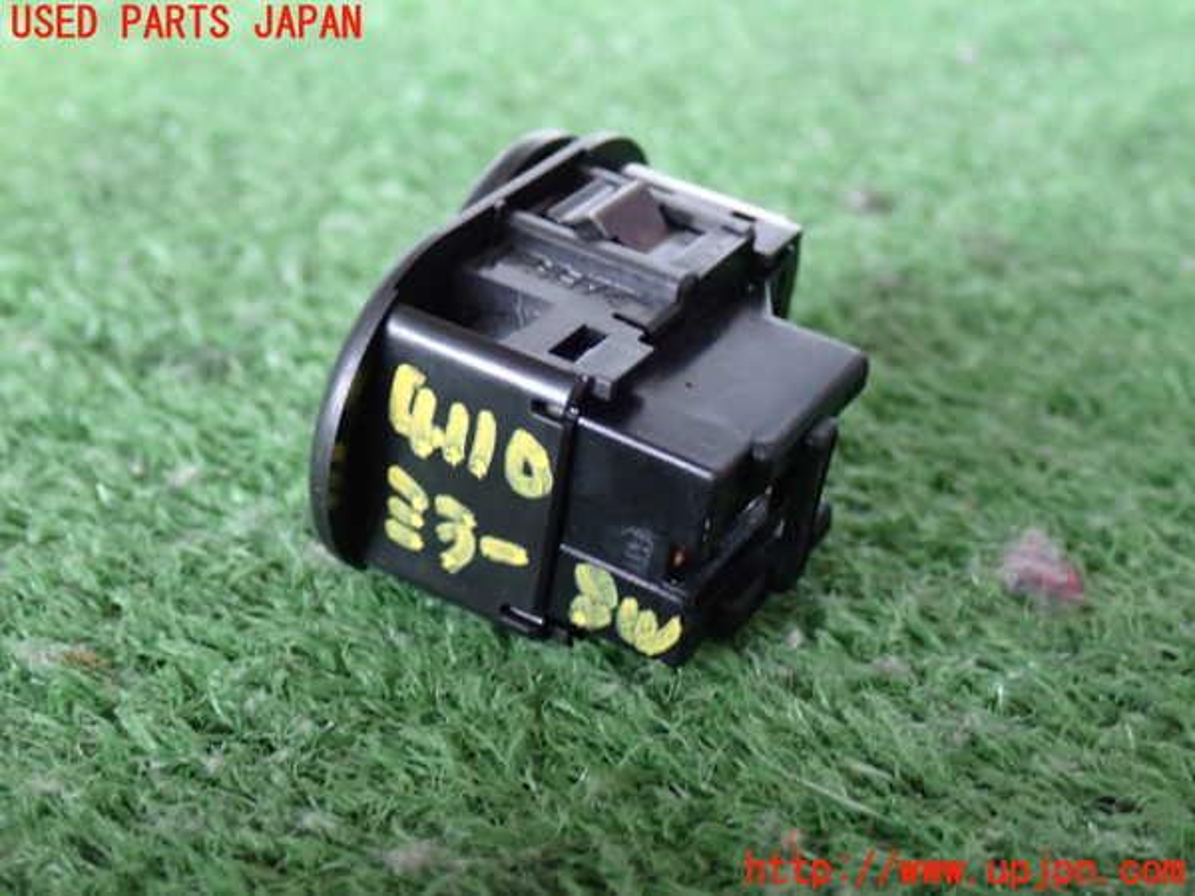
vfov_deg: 23.7
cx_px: 598
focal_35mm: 62
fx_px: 2140
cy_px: 448
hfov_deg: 31.2
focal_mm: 11.09
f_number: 3.6
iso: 1000
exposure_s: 1/15
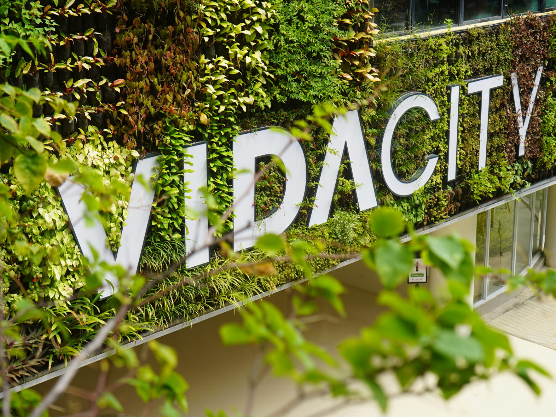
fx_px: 964
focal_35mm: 60
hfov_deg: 32.1
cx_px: 238
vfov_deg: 24.4
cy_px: 177
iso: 100
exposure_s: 1/200
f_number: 5
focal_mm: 43
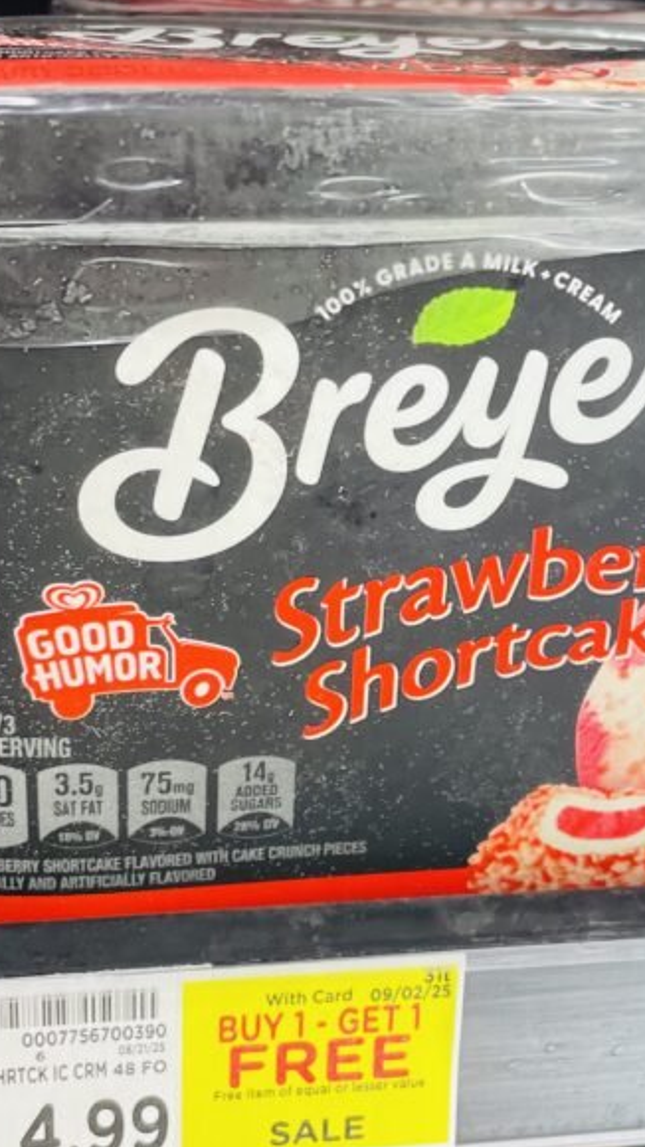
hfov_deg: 23.9
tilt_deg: -20.8
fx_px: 1521
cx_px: 384
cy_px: 518
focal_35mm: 50
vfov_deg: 41.3
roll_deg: -3.8
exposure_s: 1/120
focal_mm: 4.2
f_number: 1.6
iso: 100
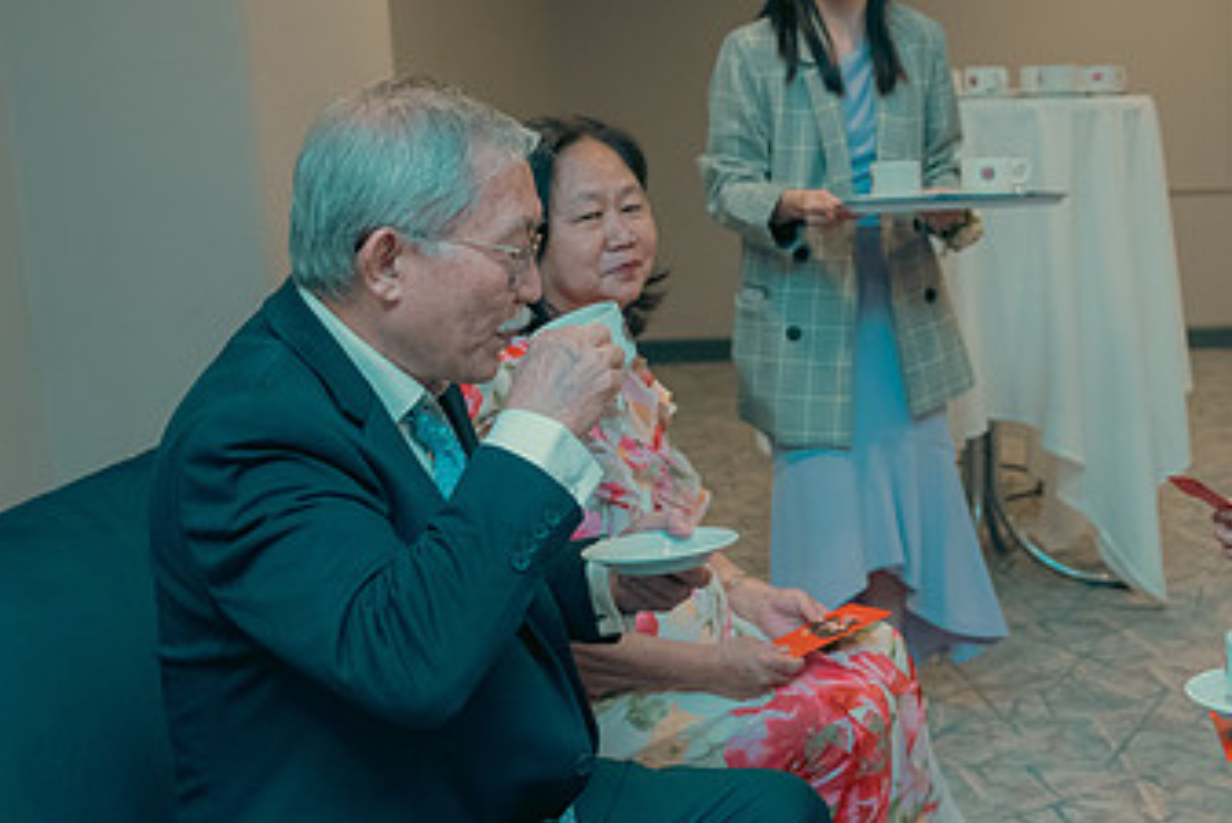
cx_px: 976
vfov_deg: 24.6
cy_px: 437
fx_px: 1883
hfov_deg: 35.1
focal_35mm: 55
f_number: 3.5
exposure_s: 1/160
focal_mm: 32
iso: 2500
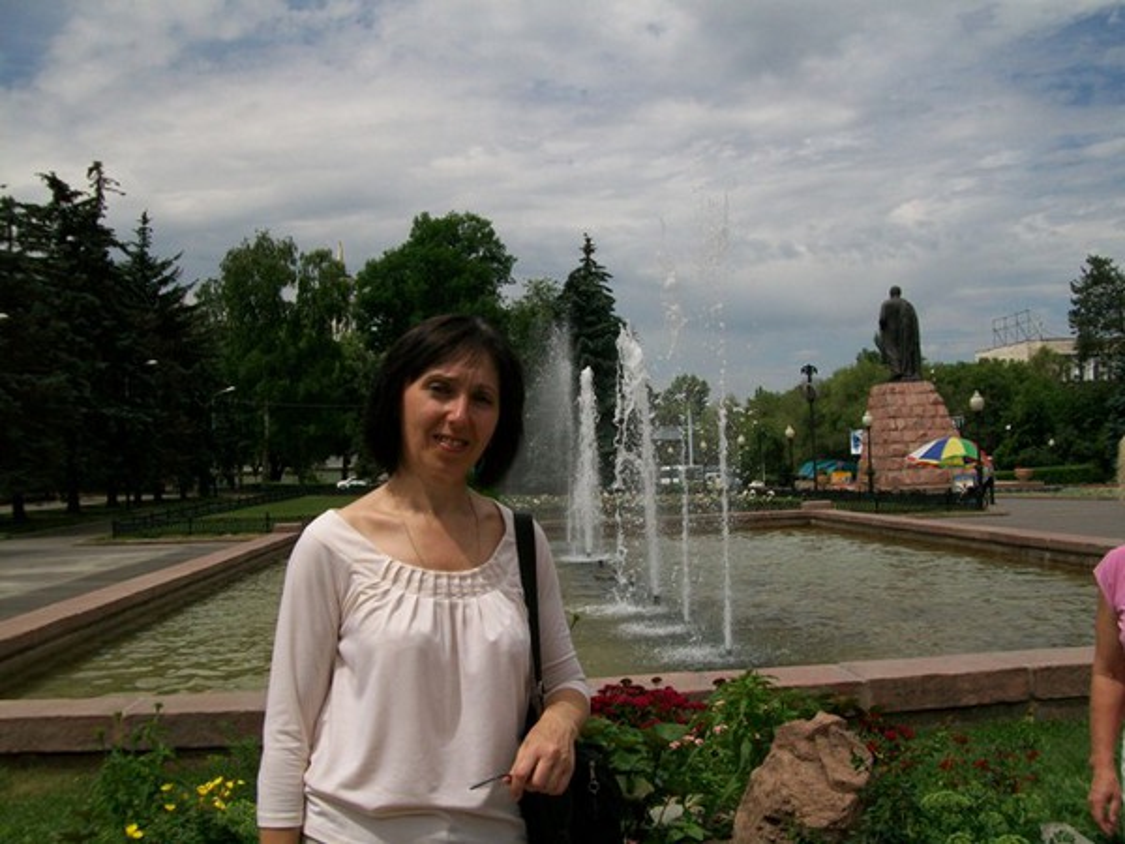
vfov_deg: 39.7
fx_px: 1170
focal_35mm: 36
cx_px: 562
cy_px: 422
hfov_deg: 51.4
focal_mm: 6
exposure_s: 1/1000
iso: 64
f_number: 4.8
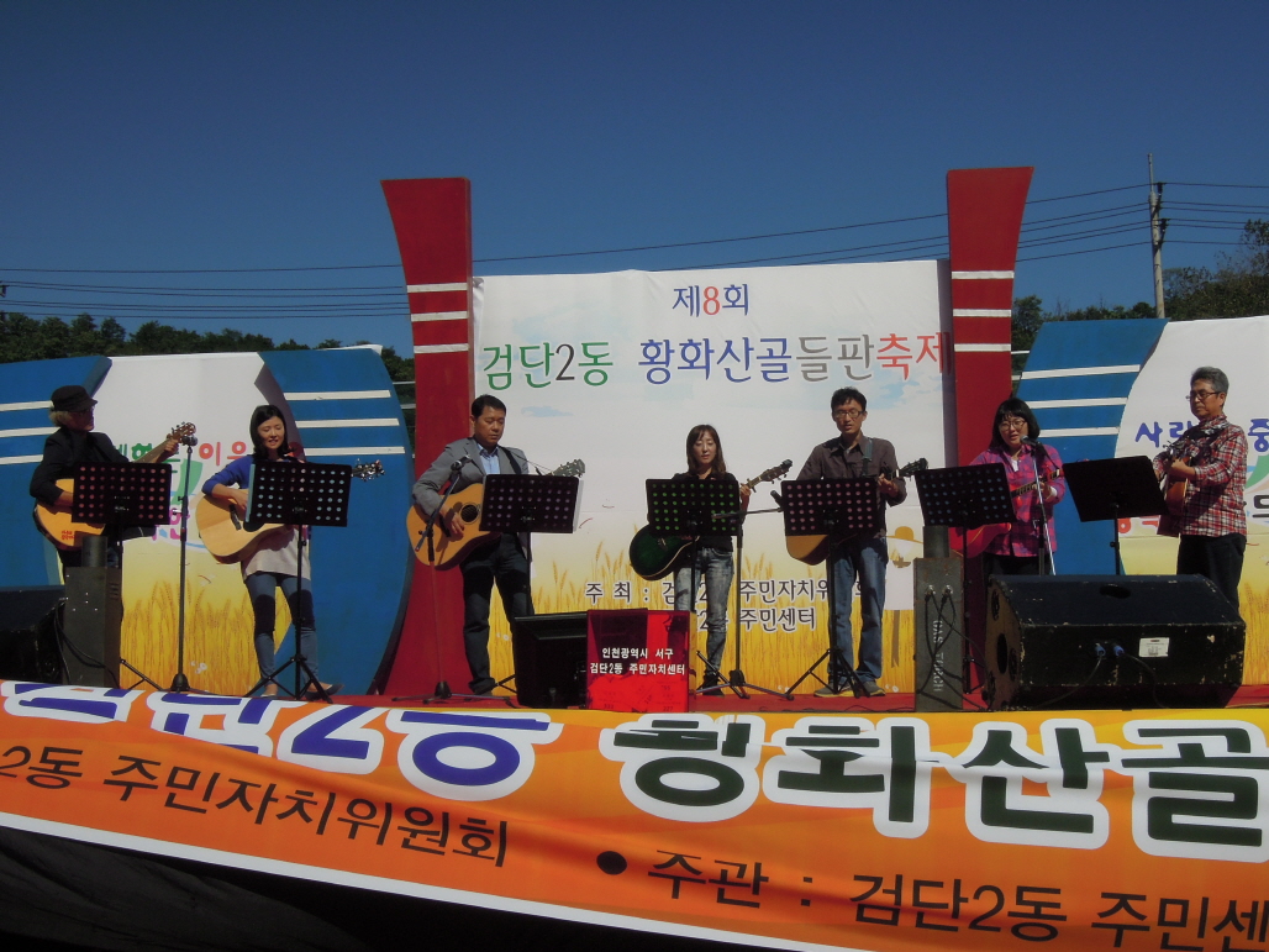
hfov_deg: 38.2
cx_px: 634
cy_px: 476
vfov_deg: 29.1
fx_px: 1833
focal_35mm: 50
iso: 160
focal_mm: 9
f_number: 7.4
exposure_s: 1/1250
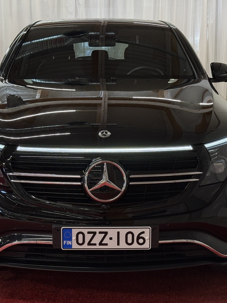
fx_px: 568
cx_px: 105
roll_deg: +0.0
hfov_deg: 22.6
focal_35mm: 65
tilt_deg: -10.2
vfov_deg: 29.8
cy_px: 151
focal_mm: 6.76
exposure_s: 1/102
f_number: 1.78
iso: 80
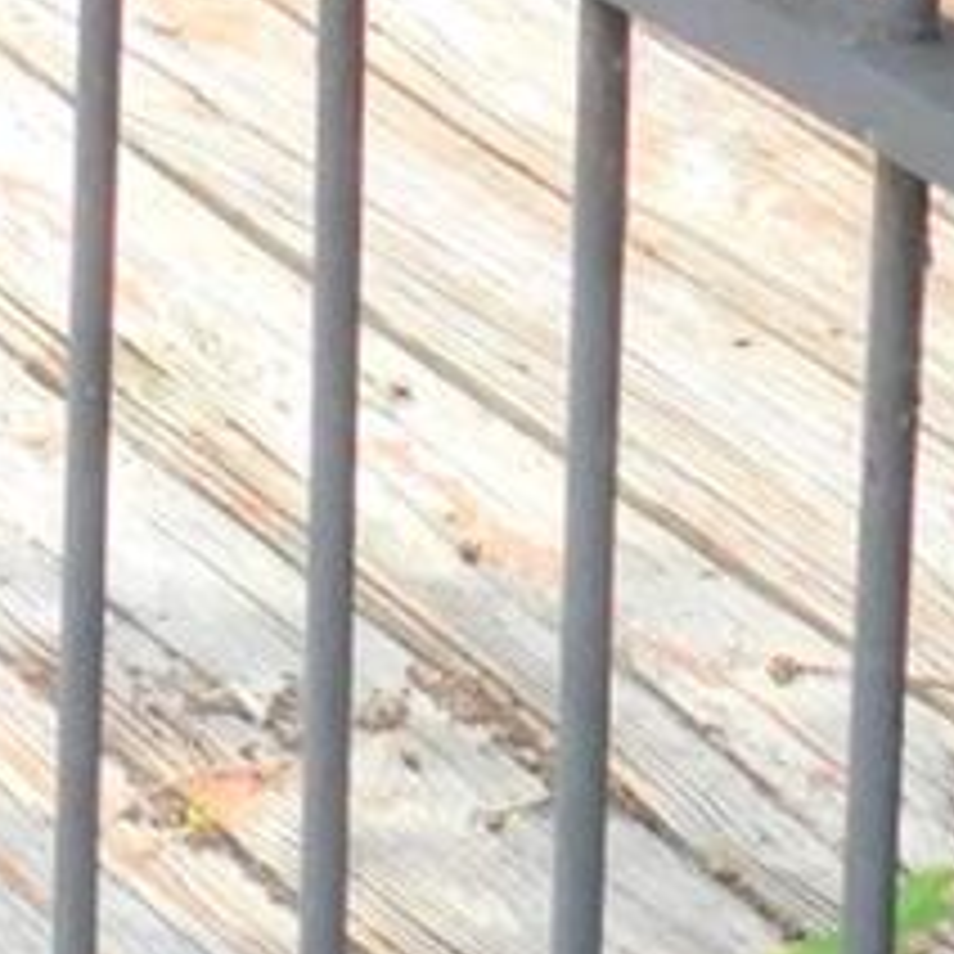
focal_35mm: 250
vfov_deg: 6.4
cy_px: -1840
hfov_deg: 6.8
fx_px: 7795
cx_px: -808
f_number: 3.6
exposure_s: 1/400
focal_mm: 7.1
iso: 125
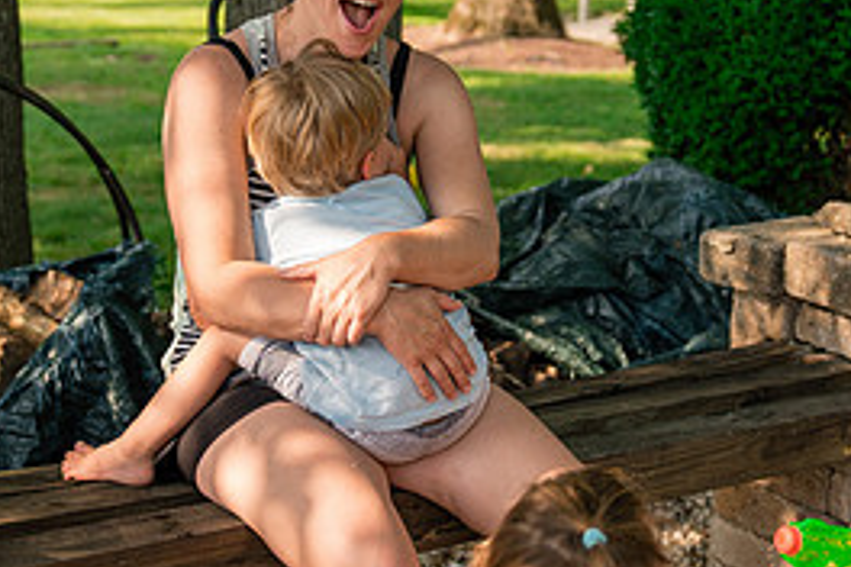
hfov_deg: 26.3
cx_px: 429
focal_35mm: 77
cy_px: 369
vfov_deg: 17.7
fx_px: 1820
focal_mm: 35
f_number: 2.8
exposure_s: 1/800
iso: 250
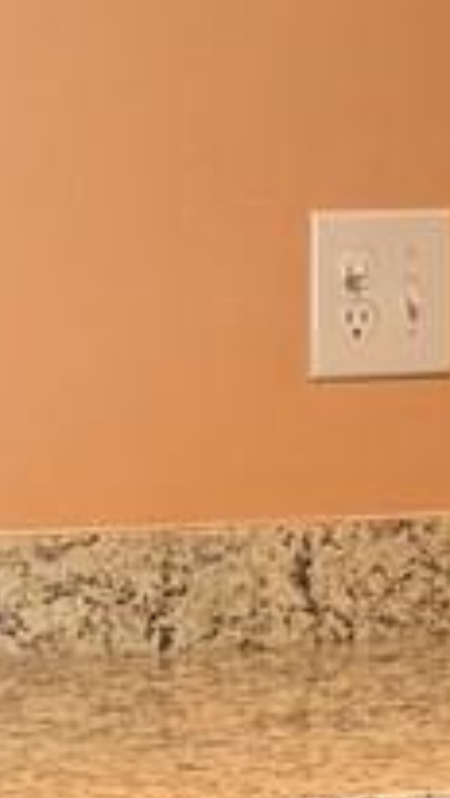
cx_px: 524
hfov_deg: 6.0
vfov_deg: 10.6
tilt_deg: -9.7
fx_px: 4303
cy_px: 701
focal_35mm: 203
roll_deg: -1.9
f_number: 1.78
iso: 160
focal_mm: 6.76
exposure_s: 1/60
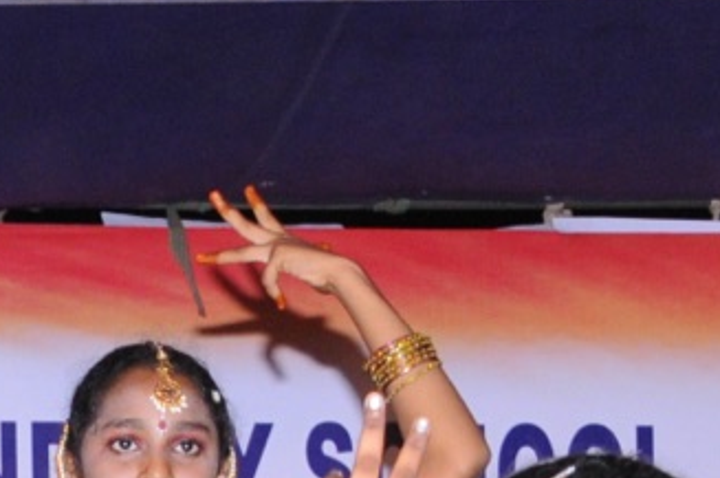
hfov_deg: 8.3
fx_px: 4752
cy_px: 1129
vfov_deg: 5.6
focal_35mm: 238
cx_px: -630
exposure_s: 1/125
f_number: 6.3
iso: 640
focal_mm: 27
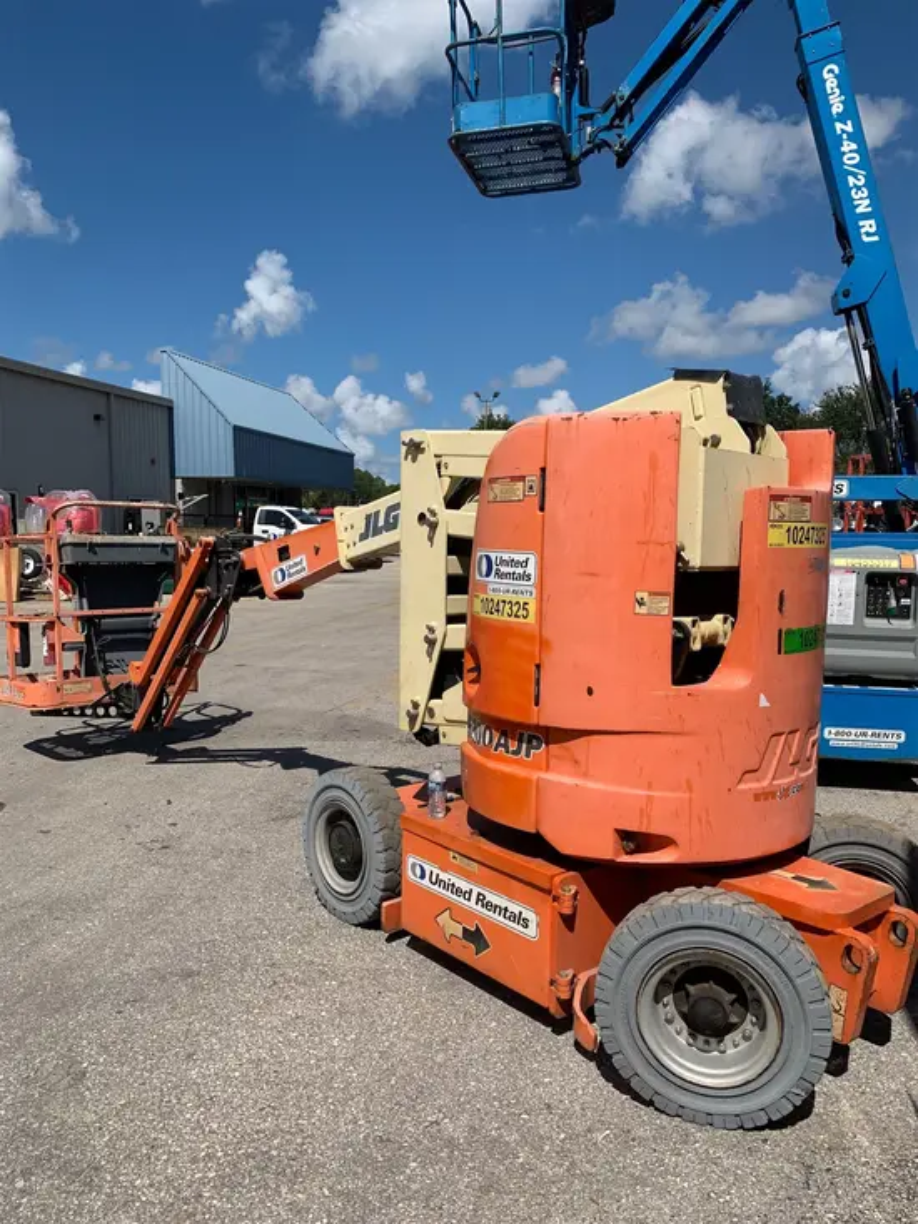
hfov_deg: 53.1
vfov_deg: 67.3
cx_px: 459
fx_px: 919
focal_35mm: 26
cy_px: 612
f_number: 1.8
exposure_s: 1/3650
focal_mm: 4.25
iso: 25
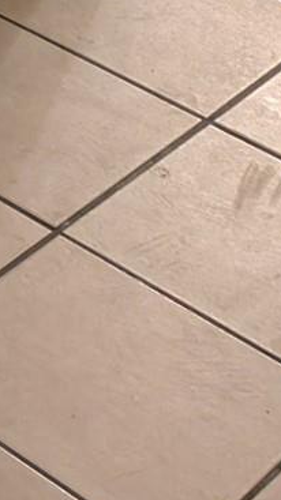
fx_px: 2017
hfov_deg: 6.7
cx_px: -727
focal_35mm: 152
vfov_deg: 12.5
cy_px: -490
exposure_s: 1/20
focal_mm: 5.43
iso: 1004
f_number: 1.89
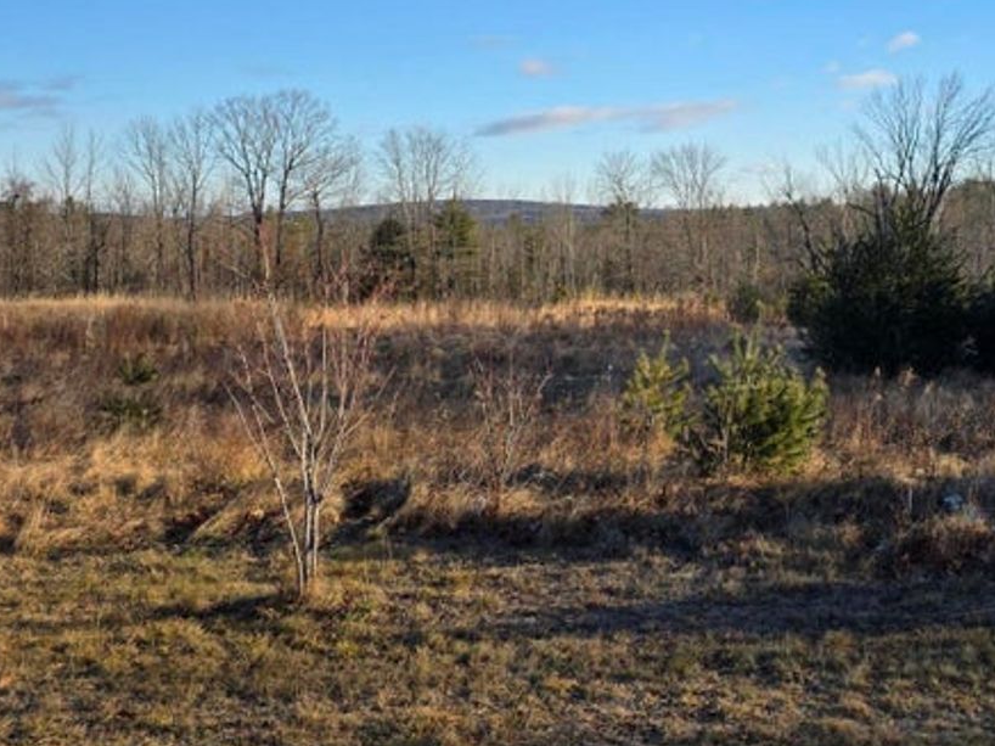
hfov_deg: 40.7
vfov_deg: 32.0
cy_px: 279
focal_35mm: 45
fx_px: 1293
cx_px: 766
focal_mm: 6.3
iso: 80
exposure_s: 1/2859
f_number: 1.7
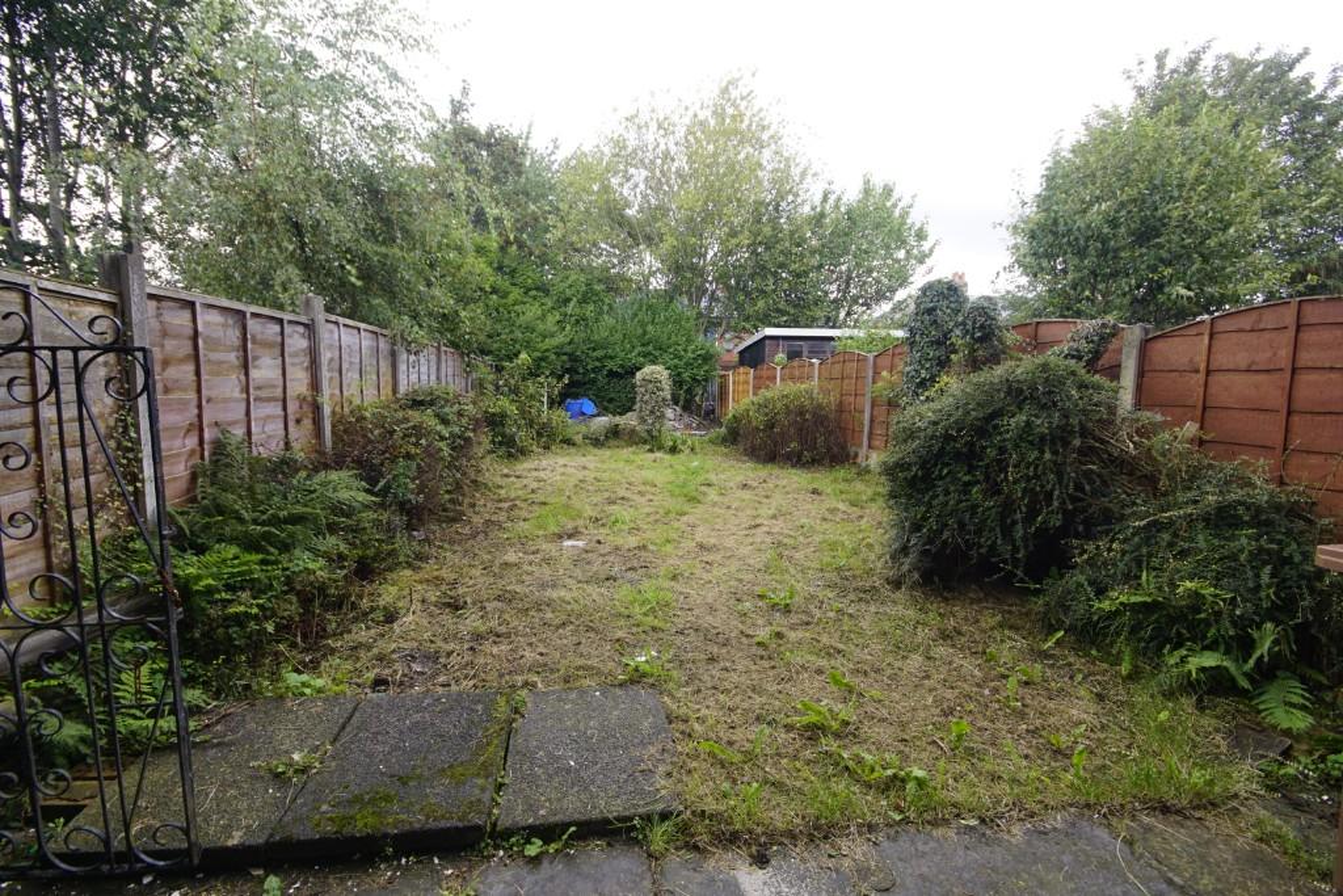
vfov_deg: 77.3
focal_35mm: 15
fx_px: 560
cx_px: 672
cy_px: 448
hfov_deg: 100.4
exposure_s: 1/13
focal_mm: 10
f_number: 8
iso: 100
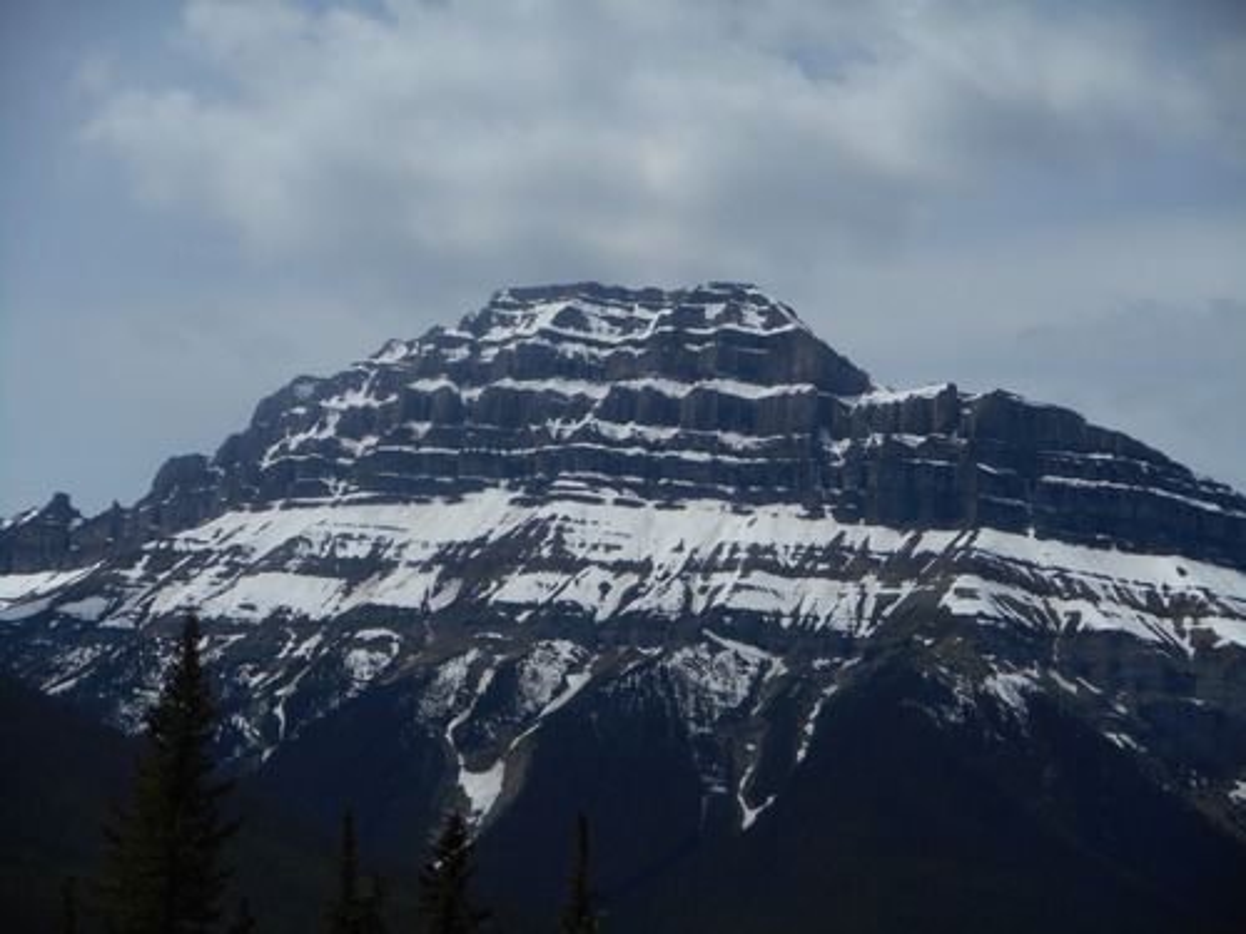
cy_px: 467
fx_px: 4211
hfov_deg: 16.8
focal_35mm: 117
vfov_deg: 12.7
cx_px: 623
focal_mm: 20.9
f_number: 5.9
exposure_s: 1/1000
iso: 80
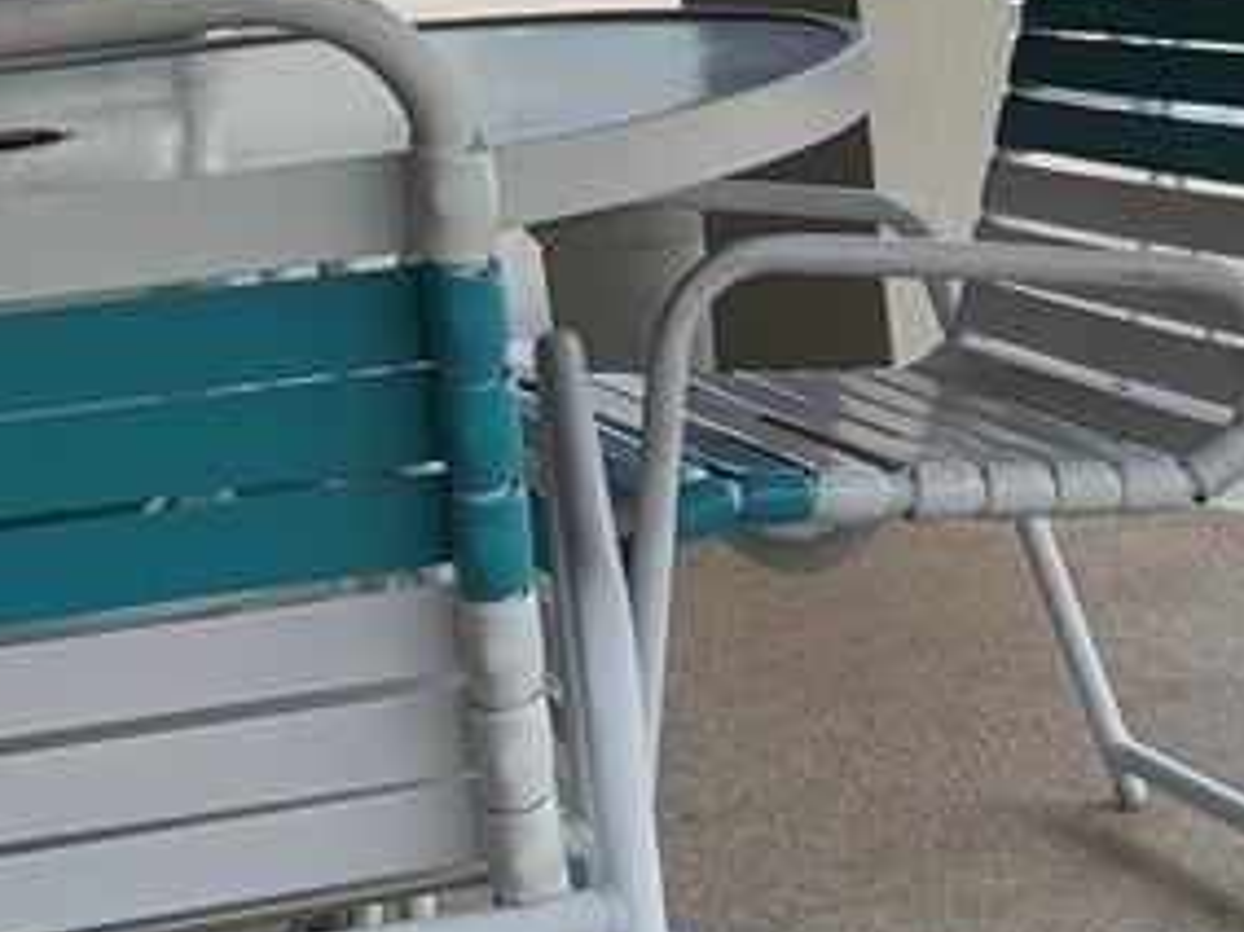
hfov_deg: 20.3
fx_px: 3377
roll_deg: +4.4
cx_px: 1191
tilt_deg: -6.3
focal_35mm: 94
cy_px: 75
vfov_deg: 15.5
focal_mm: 4.25
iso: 25
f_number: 1.8
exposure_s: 1/431
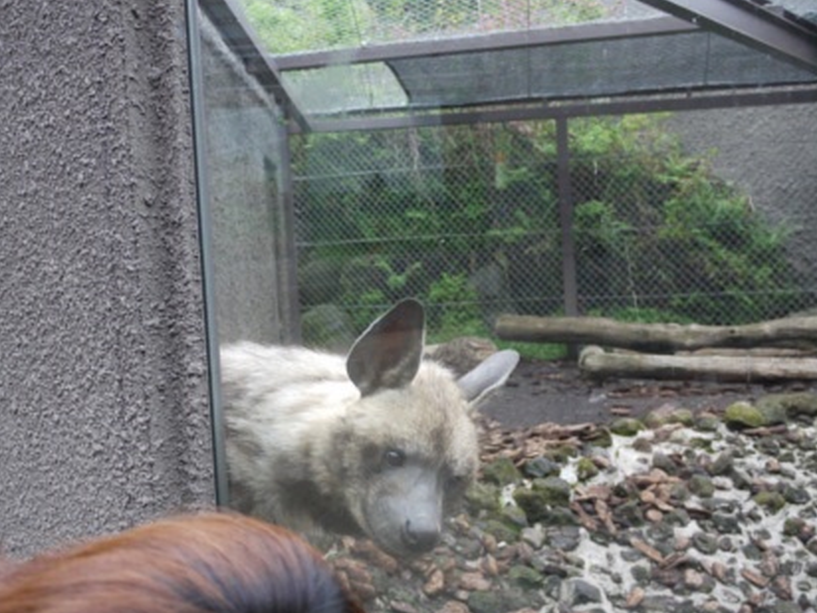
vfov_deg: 41.8
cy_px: 314
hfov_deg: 53.8
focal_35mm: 34
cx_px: 361
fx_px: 802
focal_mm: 14
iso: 640
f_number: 3.5
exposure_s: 1/125
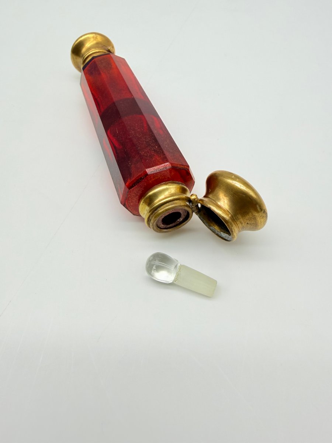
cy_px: 222
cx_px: 166
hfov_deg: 56.8
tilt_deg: -50.0
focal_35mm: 24
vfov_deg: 71.6
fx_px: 307
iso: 40
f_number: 2.2
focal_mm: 2.22
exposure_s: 1/507
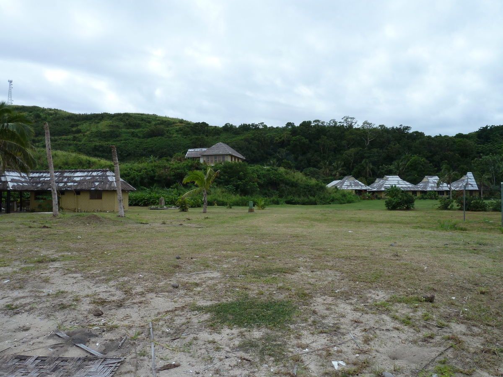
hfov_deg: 69.4
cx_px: 252
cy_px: 188
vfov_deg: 54.9
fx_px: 363
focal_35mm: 25
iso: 80
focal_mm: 4.1
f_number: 4.5
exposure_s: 1/500
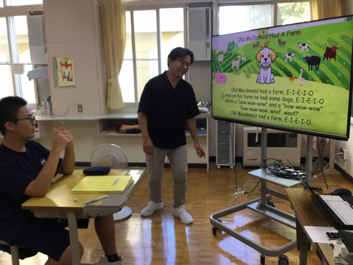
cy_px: 132
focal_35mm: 31
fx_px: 316
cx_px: 176
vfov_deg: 45.4
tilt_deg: -11.2
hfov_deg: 58.4
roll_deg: +0.6
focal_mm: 3.3
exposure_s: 1/30
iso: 25
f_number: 2.4
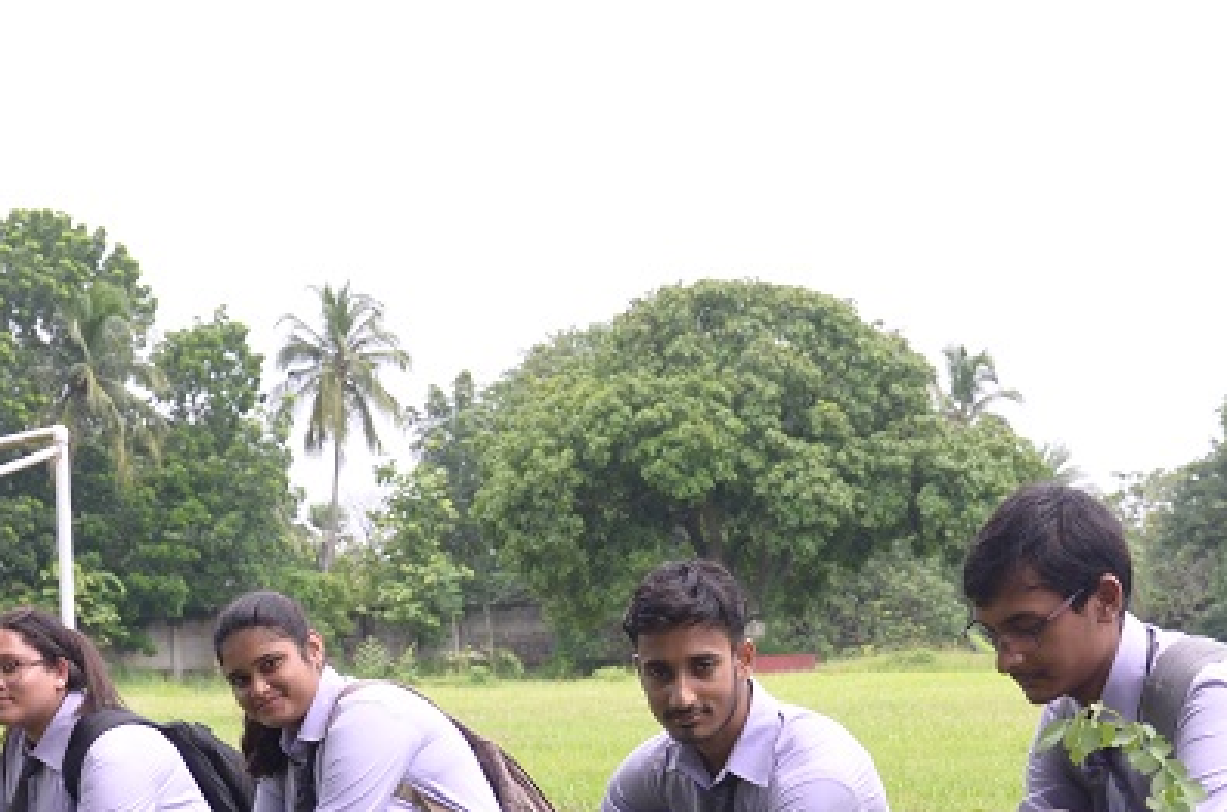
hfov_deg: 18.8
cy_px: 865
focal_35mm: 109
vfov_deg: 12.3
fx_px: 3706
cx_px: 719
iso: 100
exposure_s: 1/100
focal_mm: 32
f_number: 5.6
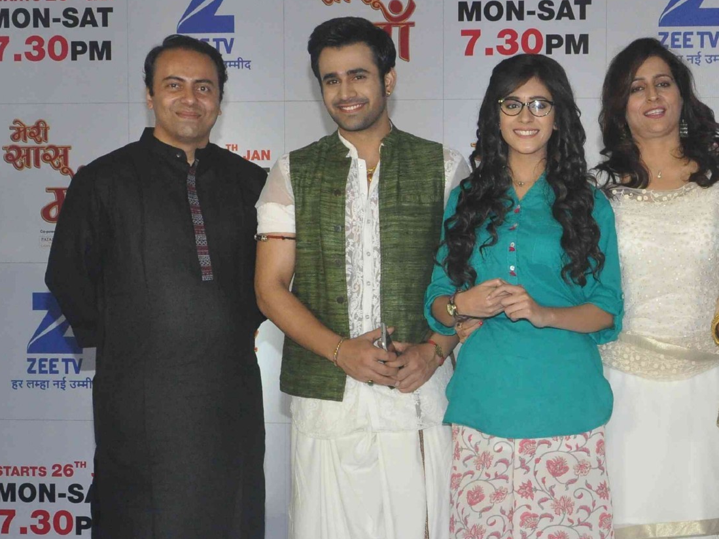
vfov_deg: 19.8
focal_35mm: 74
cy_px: 398
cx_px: 536
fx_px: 1537
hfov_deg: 26.0
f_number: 10
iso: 1250
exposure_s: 1/200
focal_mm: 25
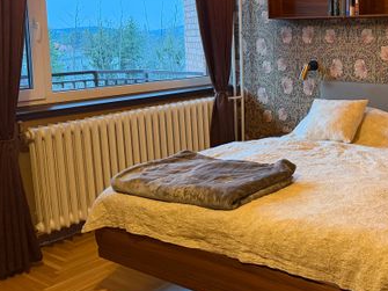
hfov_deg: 40.9
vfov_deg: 33.1
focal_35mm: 43
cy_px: 86
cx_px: 339
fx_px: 482
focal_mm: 6.76
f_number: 1.78
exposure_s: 1/50
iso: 500
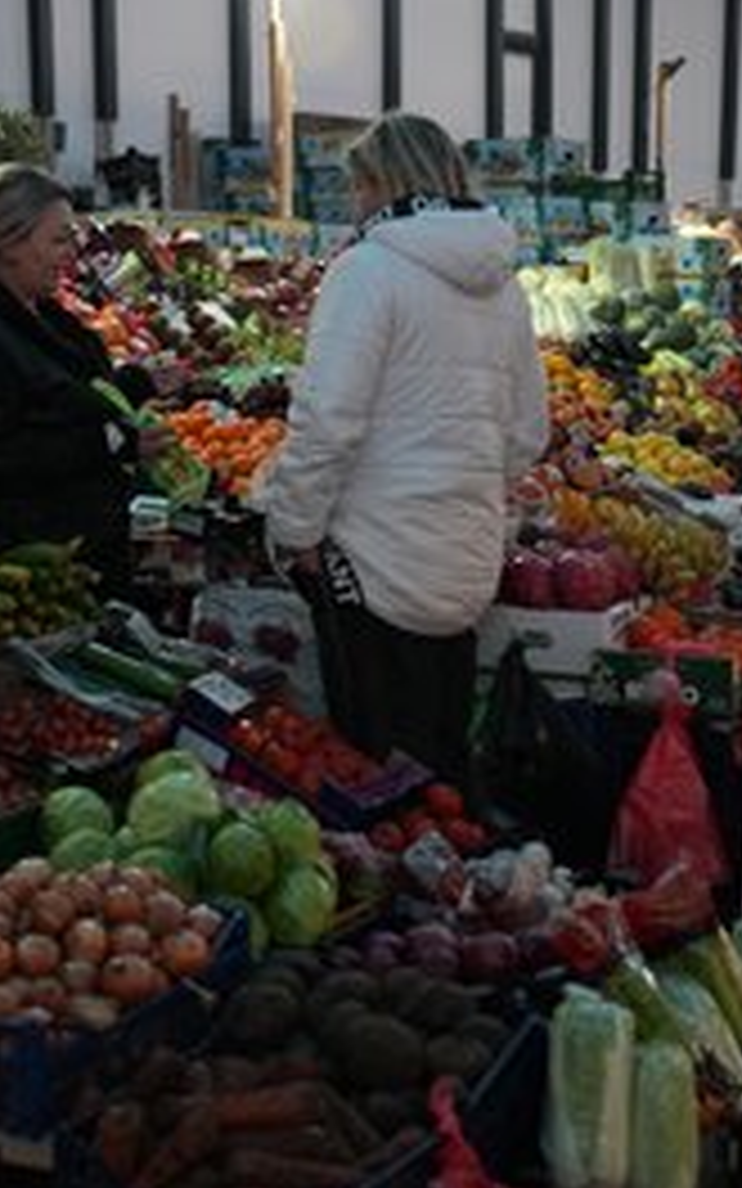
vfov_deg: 31.5
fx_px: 2103
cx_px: 427
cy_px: 596
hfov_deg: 20.0
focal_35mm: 65
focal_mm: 42
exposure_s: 1/200
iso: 4000
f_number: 2.8
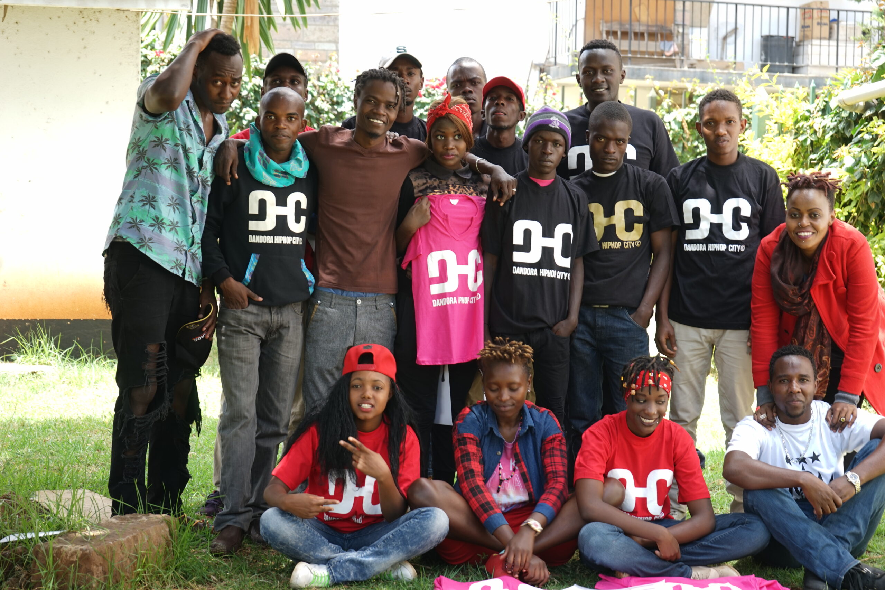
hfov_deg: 28.8
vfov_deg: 19.5
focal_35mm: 70
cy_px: 295
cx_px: 442
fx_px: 1721
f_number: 5.6
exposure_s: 1/40
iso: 80
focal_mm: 70
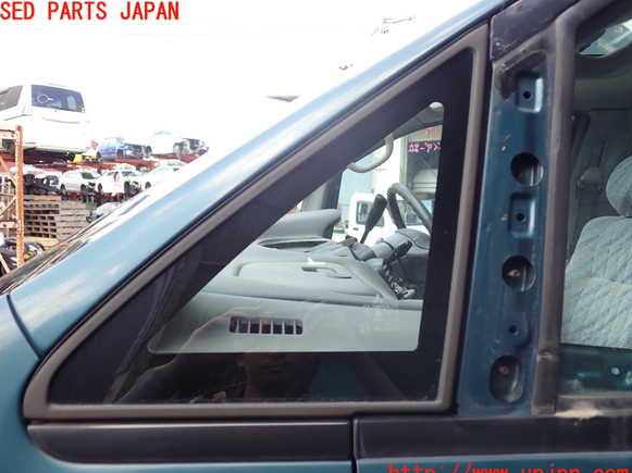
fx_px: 566
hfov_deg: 58.4
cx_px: 308
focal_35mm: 31
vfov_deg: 45.4
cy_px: 244
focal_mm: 5.4
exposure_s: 1/200
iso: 100
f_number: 2.3
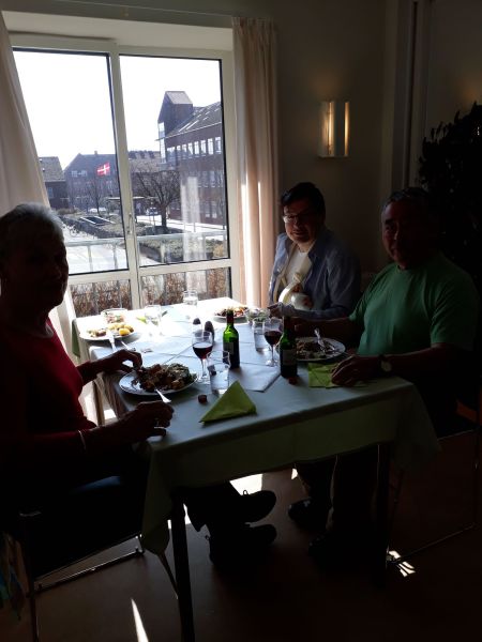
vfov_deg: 65.3
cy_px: 321
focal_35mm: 27
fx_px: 501
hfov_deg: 51.4
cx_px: 241
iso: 40
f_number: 1.9
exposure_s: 1/595
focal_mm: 3.6
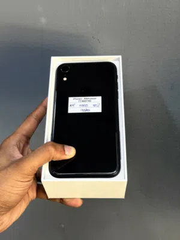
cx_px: 90
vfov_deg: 39.7
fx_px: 333
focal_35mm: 48
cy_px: 120
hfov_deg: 30.3
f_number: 1.78
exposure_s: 1/50
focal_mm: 6.76
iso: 80
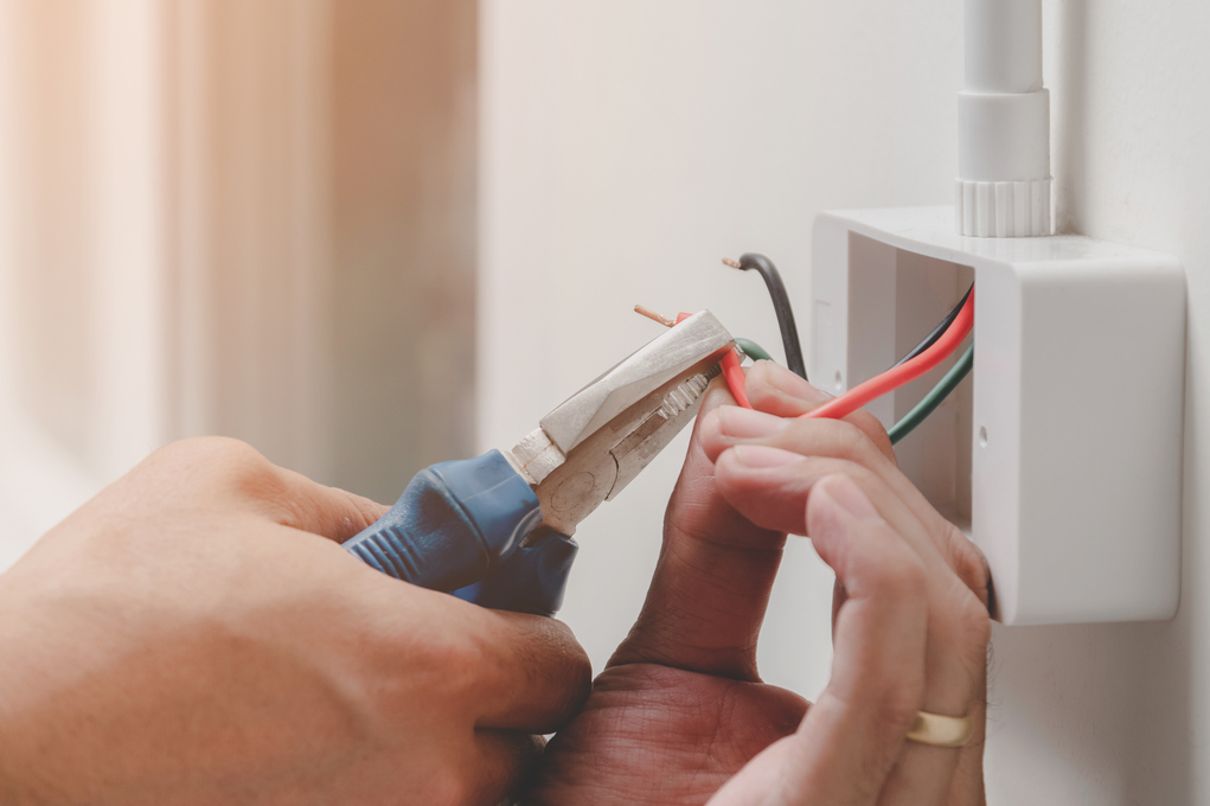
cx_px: 699
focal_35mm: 129
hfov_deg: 15.9
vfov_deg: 10.6
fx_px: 4334
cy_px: 405
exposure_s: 1/60
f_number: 4
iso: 400
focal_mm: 70
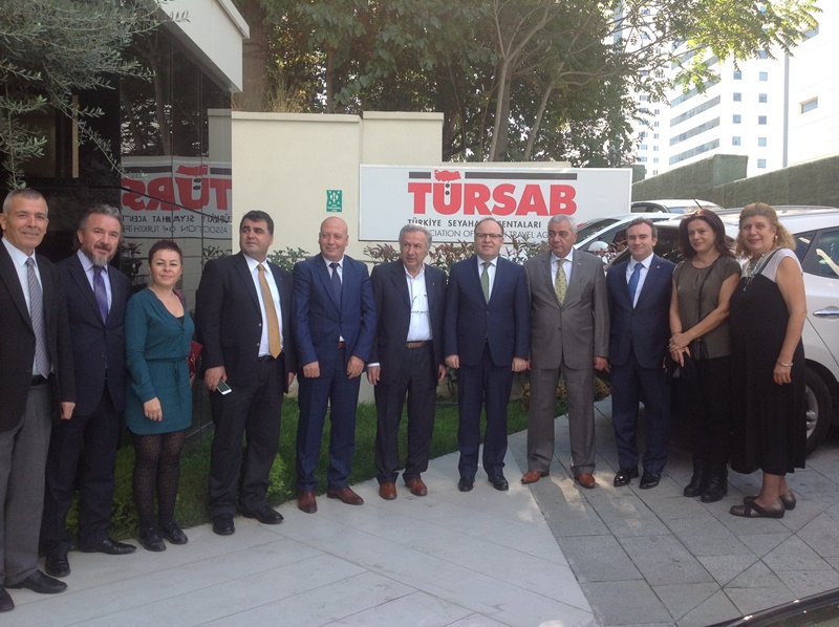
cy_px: 314
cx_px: 420
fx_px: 847
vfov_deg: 40.6
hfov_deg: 52.7
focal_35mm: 35
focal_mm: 4.28
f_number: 2.4
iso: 50
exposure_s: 1/246
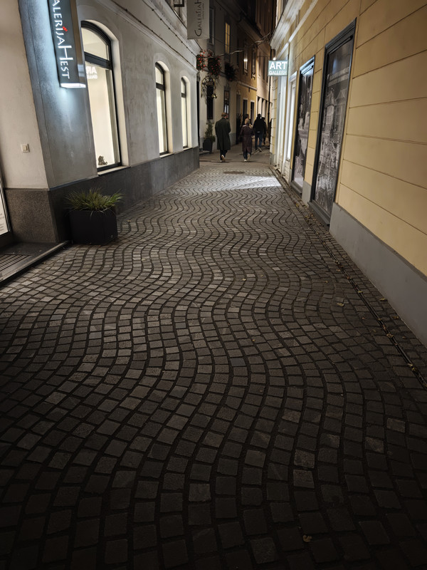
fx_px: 378
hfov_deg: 58.9
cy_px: 285
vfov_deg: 73.9
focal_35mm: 23
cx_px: 214
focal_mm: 6.55
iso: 2500
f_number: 1.62
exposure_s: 1/25
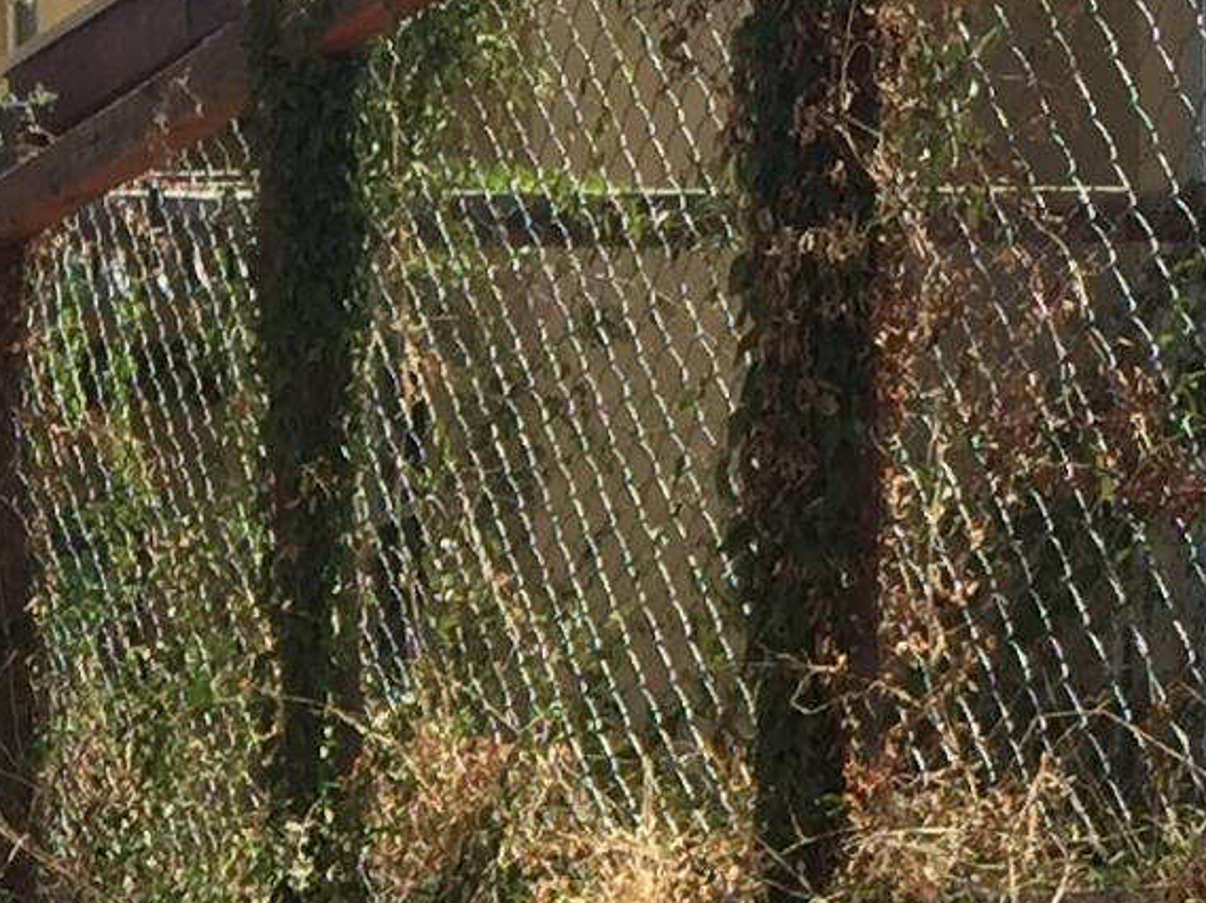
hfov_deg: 12.5
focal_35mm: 153
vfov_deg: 9.3
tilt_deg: -4.3
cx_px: -426
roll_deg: +1.6
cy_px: 1505
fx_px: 5327
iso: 32
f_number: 2.2
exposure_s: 1/1319
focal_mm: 4.15
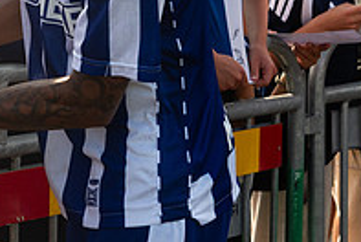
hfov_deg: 9.8
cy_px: 72
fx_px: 2069
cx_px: -82
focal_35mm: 206
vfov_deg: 6.7
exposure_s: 1/1600
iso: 720
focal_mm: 70
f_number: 4
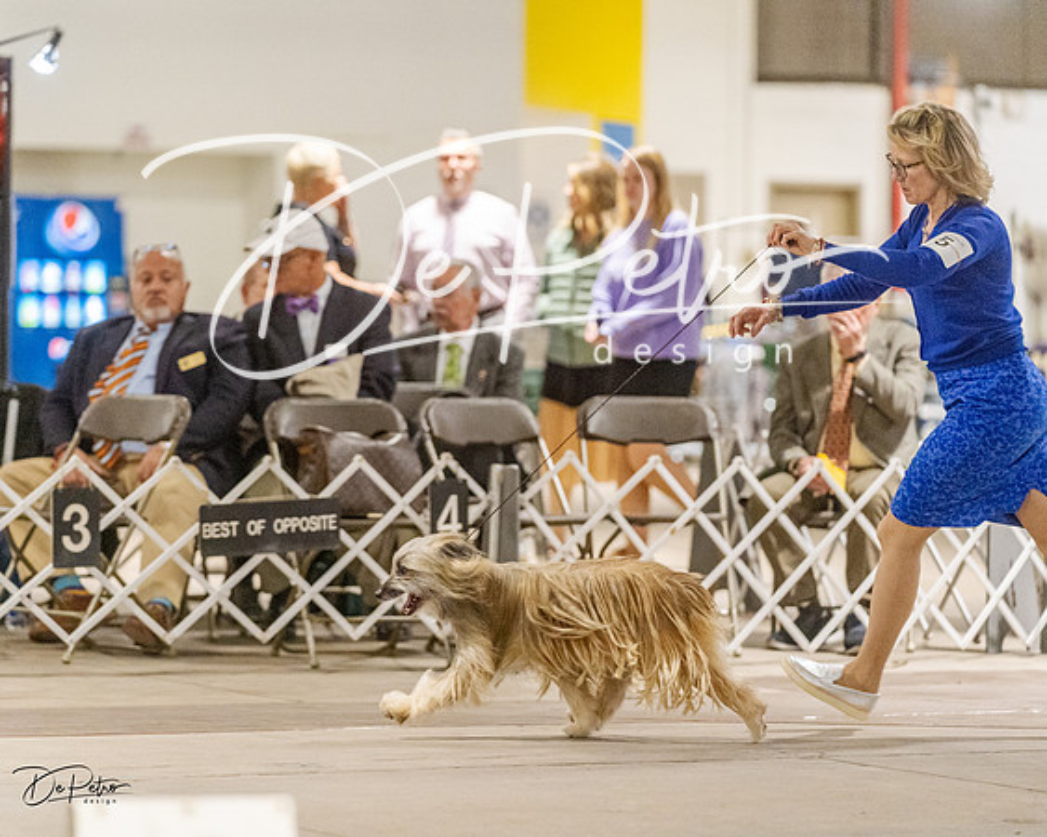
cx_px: 454
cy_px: 418
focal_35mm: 173
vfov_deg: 8.9
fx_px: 5372
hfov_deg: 11.1
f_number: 3.2
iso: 6400
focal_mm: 154
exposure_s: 1/400
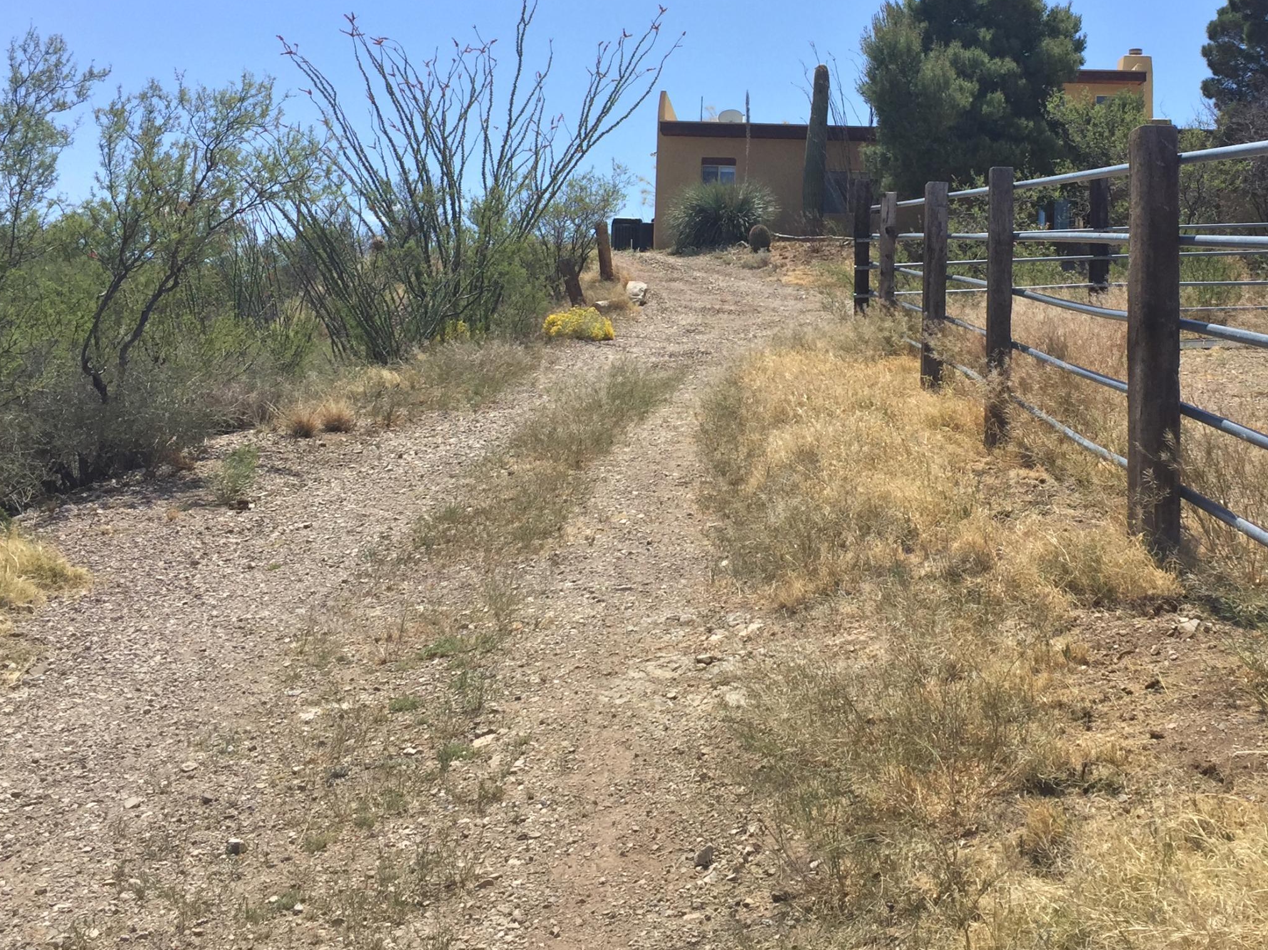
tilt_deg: +4.3
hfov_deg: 43.5
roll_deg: -0.1
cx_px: 804
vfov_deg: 33.1
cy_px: 275
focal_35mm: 43
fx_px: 1575
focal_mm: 4.15
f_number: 2.2
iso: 32
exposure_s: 1/1883
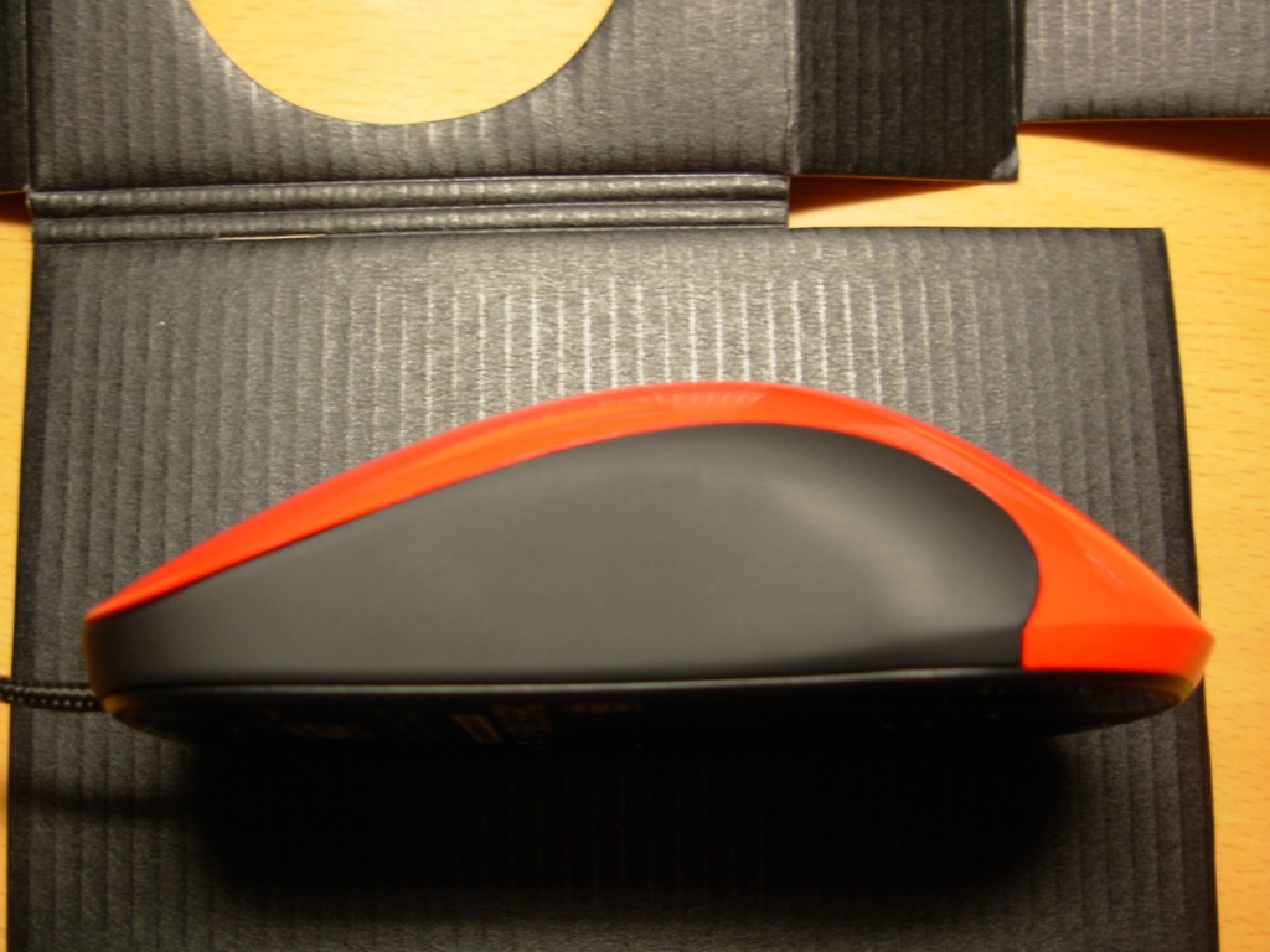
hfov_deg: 49.0
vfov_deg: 37.7
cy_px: 476
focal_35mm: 38
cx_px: 635
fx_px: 1394
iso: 50
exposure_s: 1/4.6
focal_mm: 6.3
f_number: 2.9
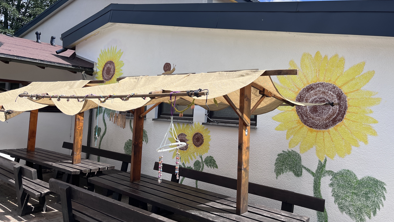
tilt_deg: +3.5
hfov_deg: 66.1
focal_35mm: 29
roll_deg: -3.0
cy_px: 93
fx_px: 303
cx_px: 200
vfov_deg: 40.1
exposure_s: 1/2410
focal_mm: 5.1
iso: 50
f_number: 1.6
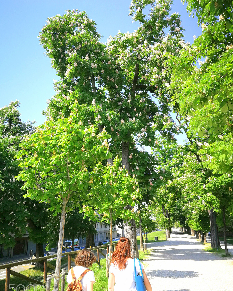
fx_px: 250
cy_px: 155
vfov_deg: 60.4
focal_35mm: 29
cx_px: 117
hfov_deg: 50.0
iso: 50
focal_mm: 3.95
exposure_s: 1/588
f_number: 4
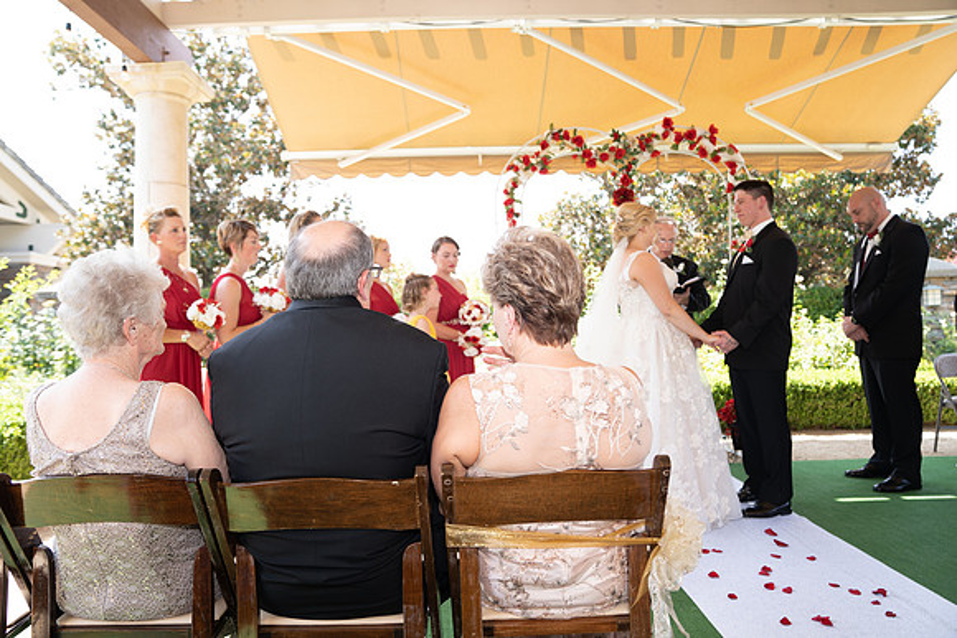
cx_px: 478
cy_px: 319
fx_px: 638
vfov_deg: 53.2
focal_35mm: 24
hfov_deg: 73.7
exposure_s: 1/250
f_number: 3.2
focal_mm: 24
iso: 200
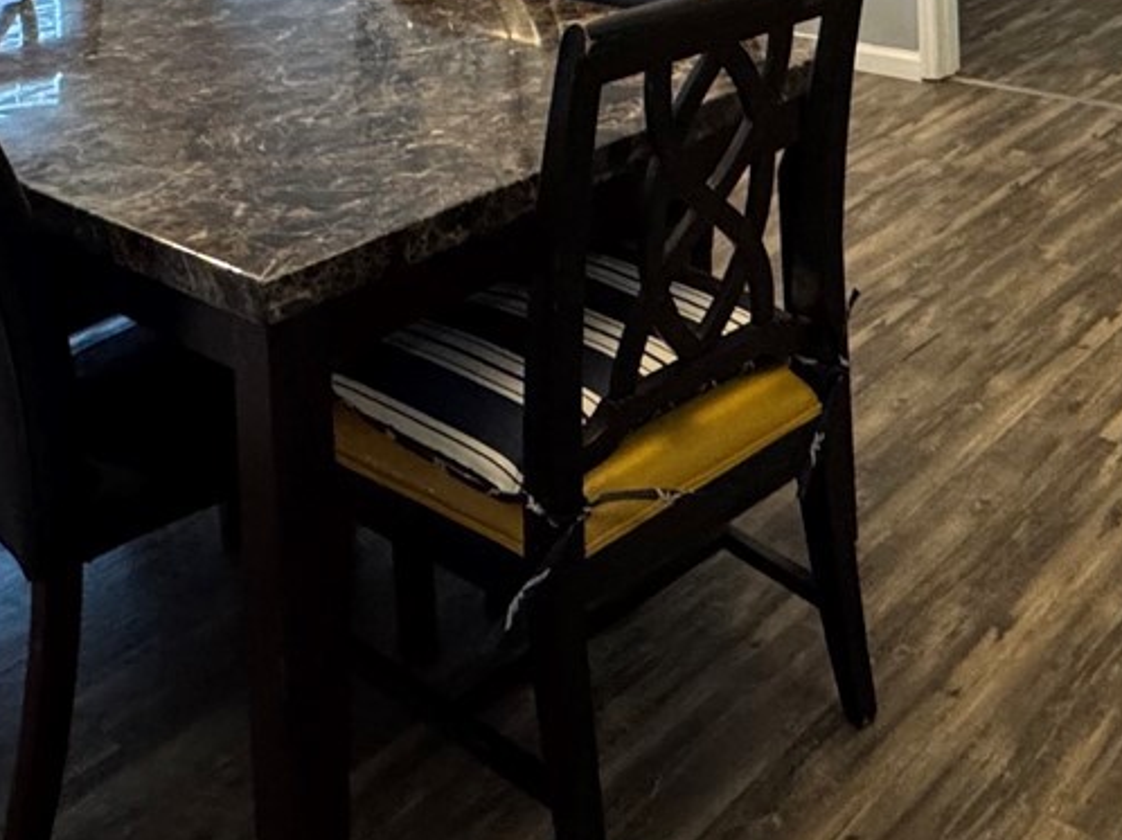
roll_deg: +2.3
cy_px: -340
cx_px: 933
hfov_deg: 40.0
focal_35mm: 45
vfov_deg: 25.9
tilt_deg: -1.9
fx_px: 1458
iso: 500
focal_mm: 2.22
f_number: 2.2
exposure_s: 1/60
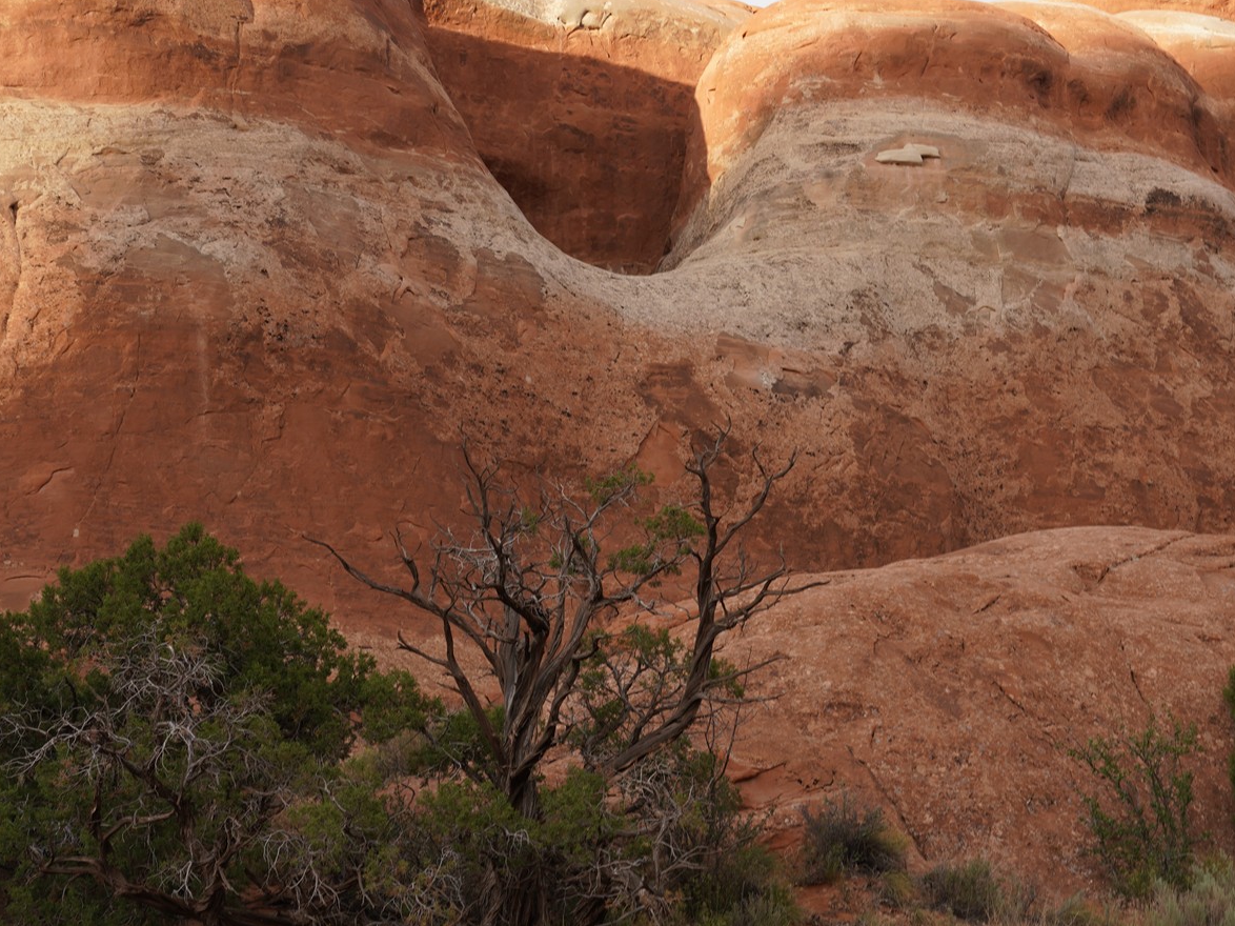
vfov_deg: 24.8
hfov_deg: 32.5
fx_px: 2105
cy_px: 435
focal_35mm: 59
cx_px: 777
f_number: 10
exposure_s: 1/100
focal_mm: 36
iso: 200
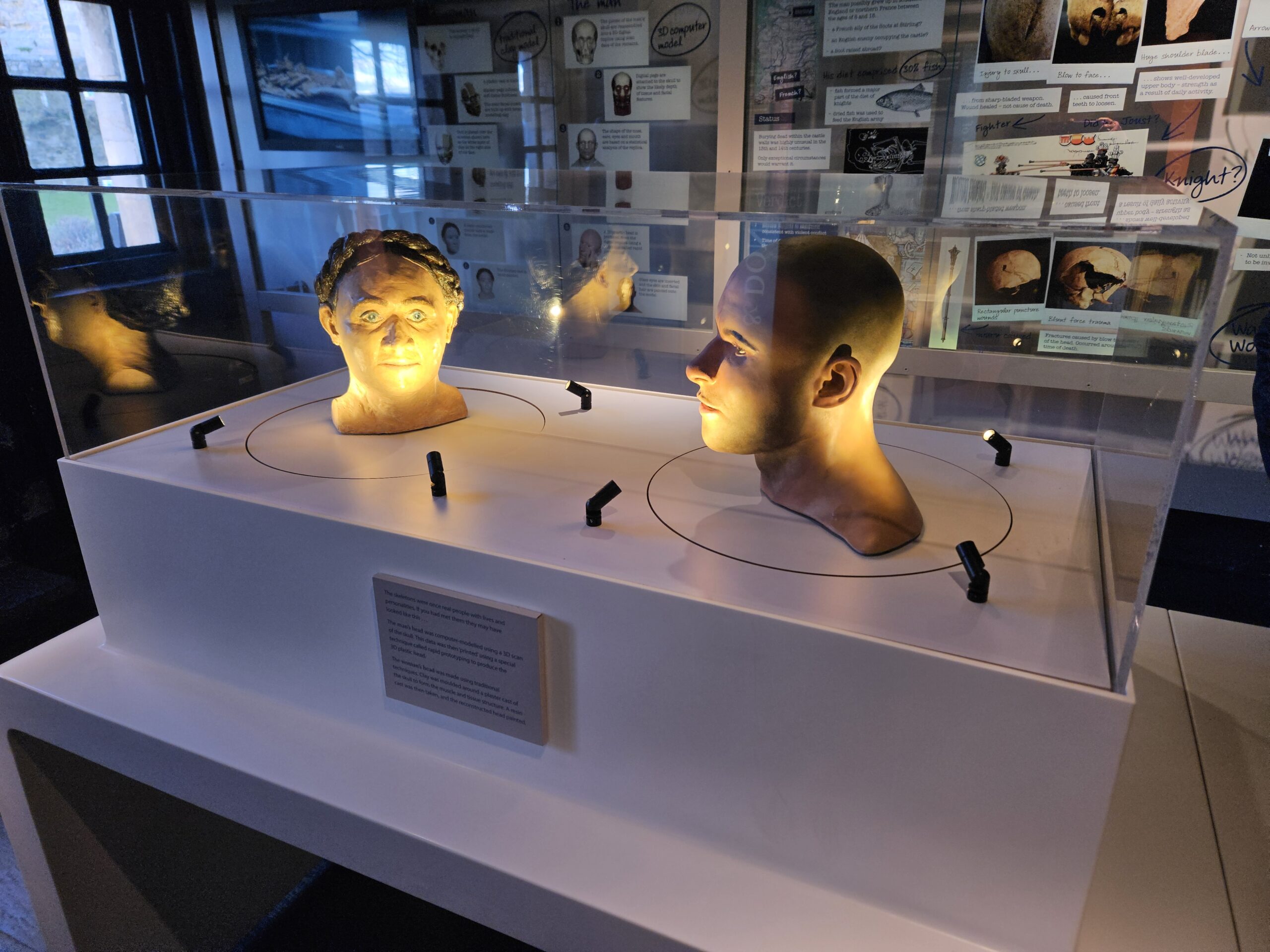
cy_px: 476
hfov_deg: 73.9
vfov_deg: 58.9
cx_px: 635
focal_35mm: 23
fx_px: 844
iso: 80
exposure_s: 1/100
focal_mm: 5.4
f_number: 1.8
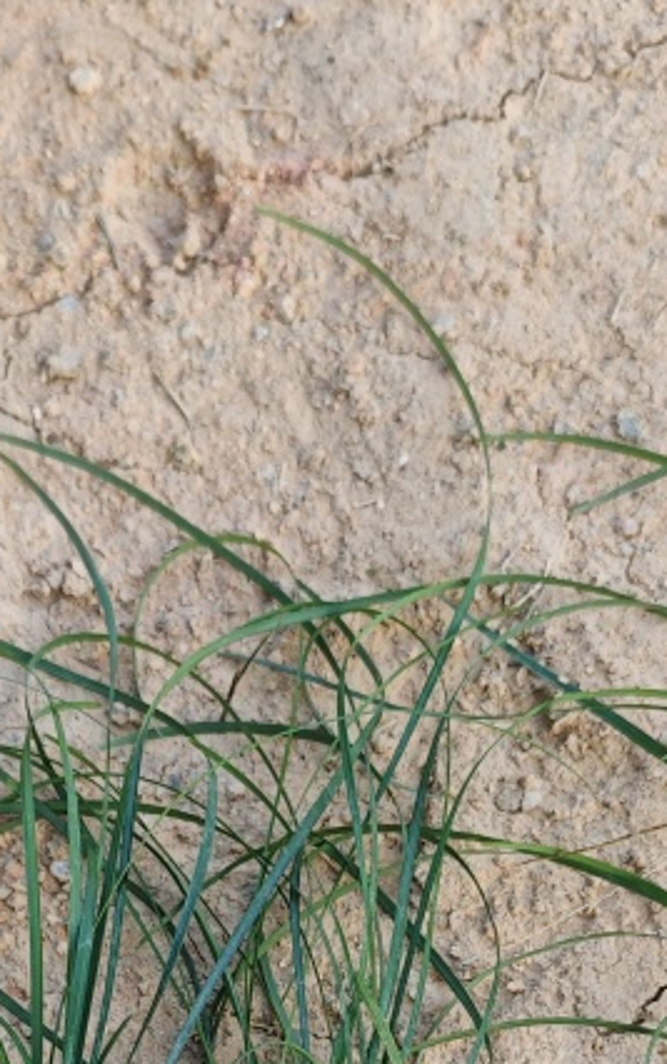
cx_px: 205
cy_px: 1170
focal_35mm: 61
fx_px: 1771
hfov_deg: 21.2
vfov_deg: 30.0
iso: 50
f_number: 1.6
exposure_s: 1/104
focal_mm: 6.55
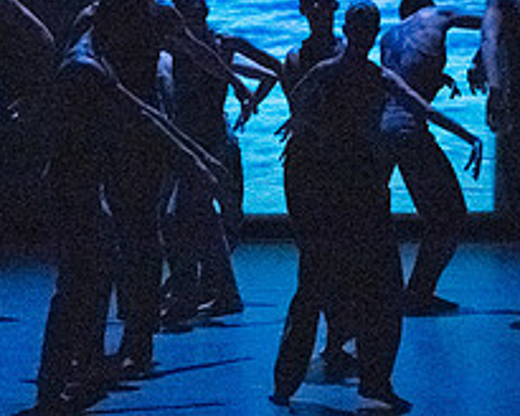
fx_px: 10573
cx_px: 322
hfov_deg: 2.8
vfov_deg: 2.3
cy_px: 6
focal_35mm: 687
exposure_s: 1/400
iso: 25600
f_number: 5.6
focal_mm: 259
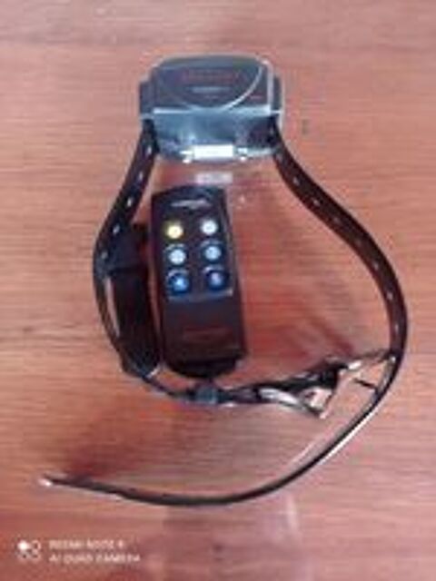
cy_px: 290
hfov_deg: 49.7
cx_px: 218
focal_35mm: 28
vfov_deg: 63.4
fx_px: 470
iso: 829
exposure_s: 1/20
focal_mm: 4.74
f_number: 1.79
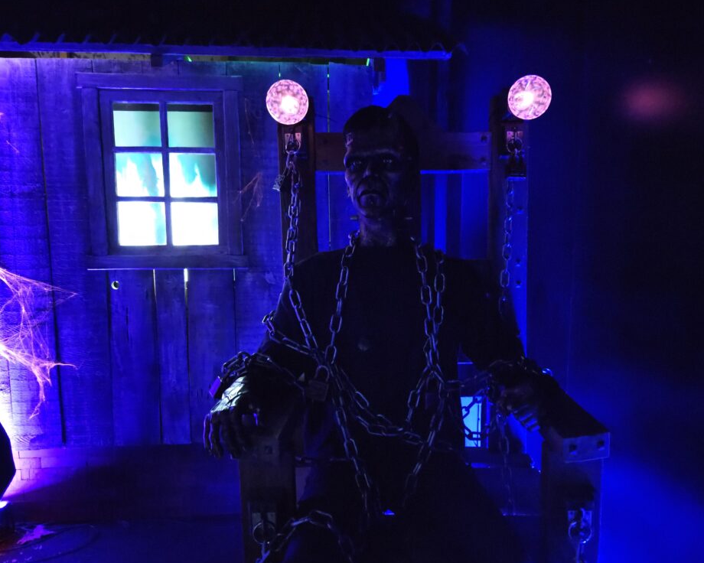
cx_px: 367
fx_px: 521
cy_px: 291
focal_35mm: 25
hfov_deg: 68.1
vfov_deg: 56.8
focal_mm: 5.4
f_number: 1.8
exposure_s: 1/15
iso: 8000
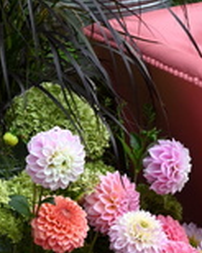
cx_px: 34
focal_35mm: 119
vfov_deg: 16.2
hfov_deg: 12.9
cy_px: 130
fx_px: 889
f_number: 5.6
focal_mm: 32.5
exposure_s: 1/250
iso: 200
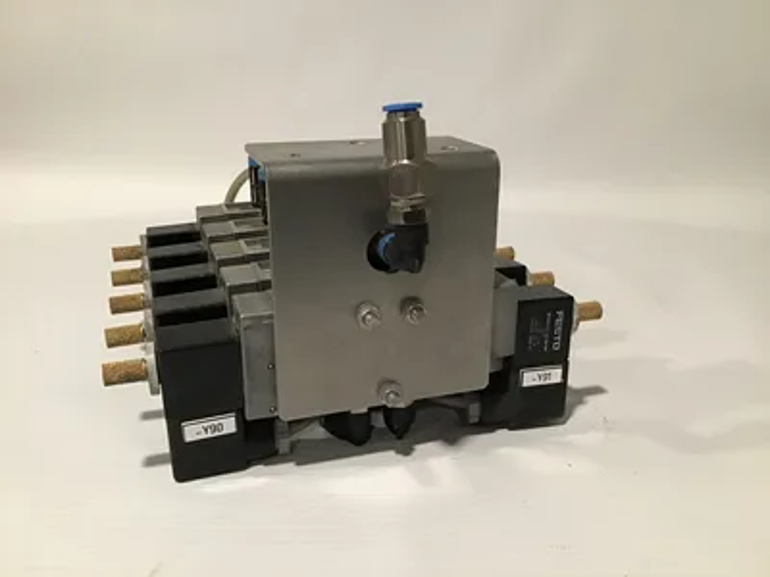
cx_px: 385
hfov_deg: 58.4
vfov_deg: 45.4
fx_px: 690
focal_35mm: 31
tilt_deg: -18.0
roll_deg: -1.3
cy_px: 288
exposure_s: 1/30
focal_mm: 3.3
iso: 160
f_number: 2.4
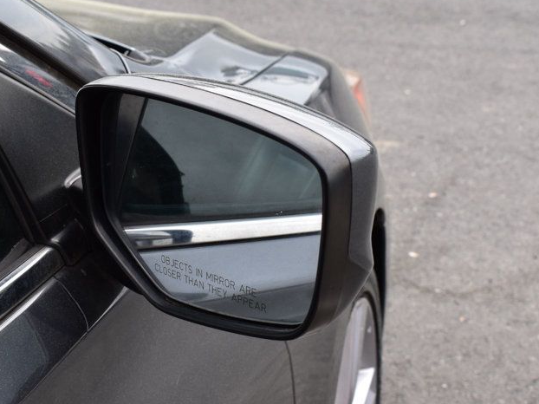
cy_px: 186
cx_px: 233
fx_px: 1183
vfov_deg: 19.4
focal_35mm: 76
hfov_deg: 25.6
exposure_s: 1/250
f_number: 10
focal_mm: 32
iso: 400
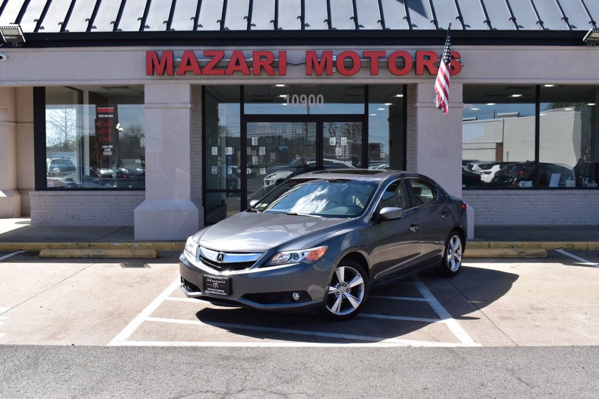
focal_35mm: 40
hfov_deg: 47.9
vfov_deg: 33.0
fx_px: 674
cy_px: 200
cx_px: 300
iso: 400
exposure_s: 1/400
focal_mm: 27
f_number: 11
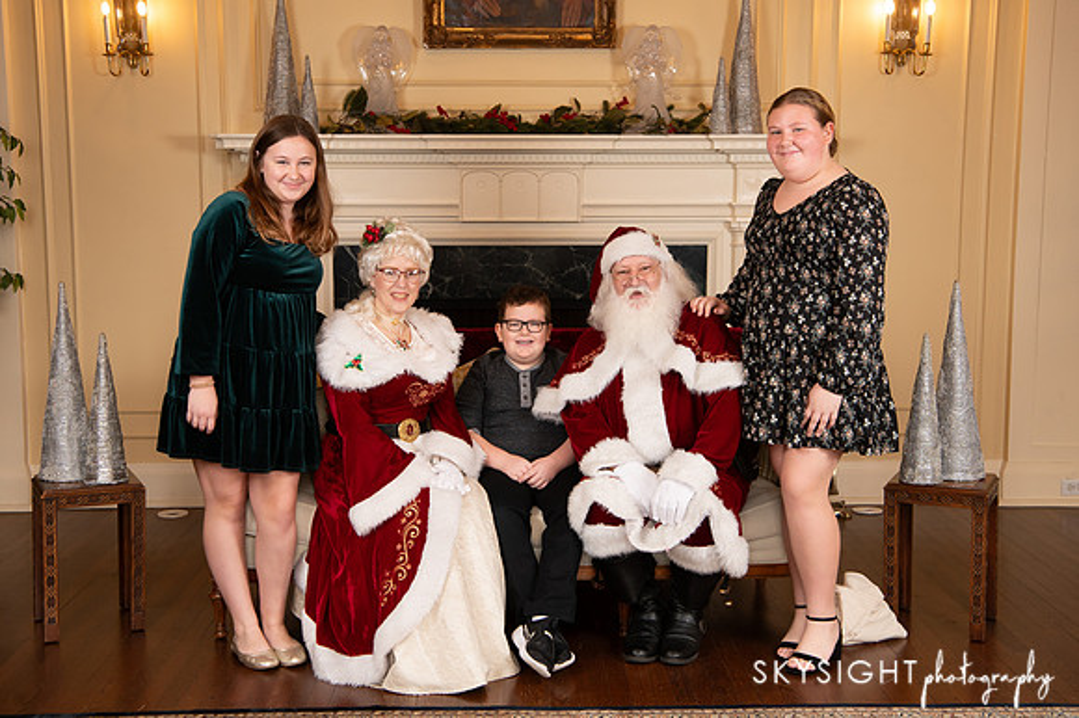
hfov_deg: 39.2
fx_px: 1516
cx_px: 513
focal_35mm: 51
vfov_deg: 26.6
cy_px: 355
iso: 1600
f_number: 5.6
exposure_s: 1/200
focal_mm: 46
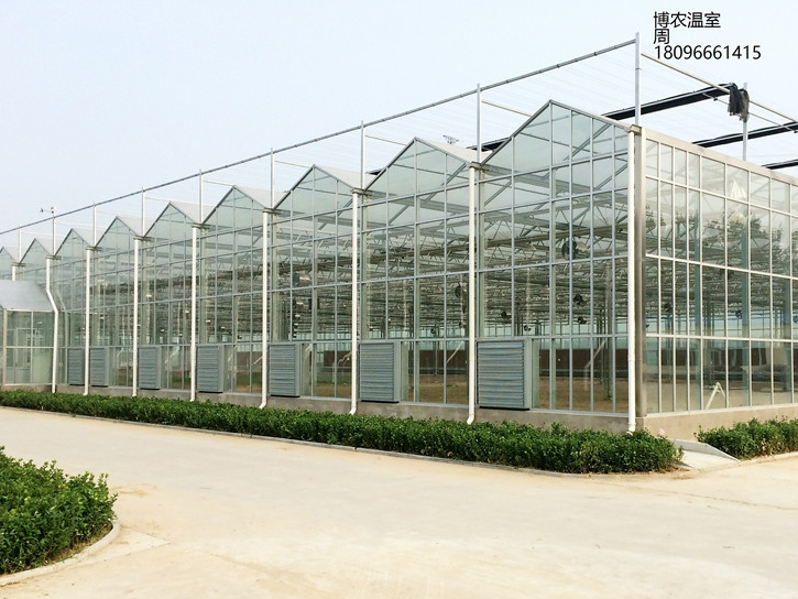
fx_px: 738
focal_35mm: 32
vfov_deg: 44.2
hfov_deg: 56.8
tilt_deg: -0.6
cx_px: 404
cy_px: 293
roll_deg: +0.1
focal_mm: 4.15
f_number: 2.2
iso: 32
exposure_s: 1/1786
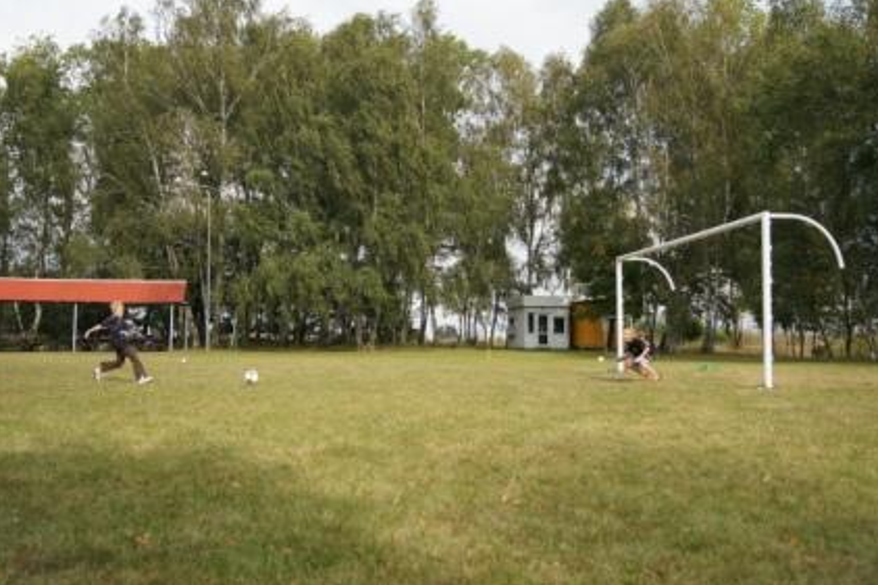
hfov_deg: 54.4
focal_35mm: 35
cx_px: 458
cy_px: 289
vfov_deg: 37.8
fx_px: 853
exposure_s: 1/2000
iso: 400
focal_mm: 22
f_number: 4
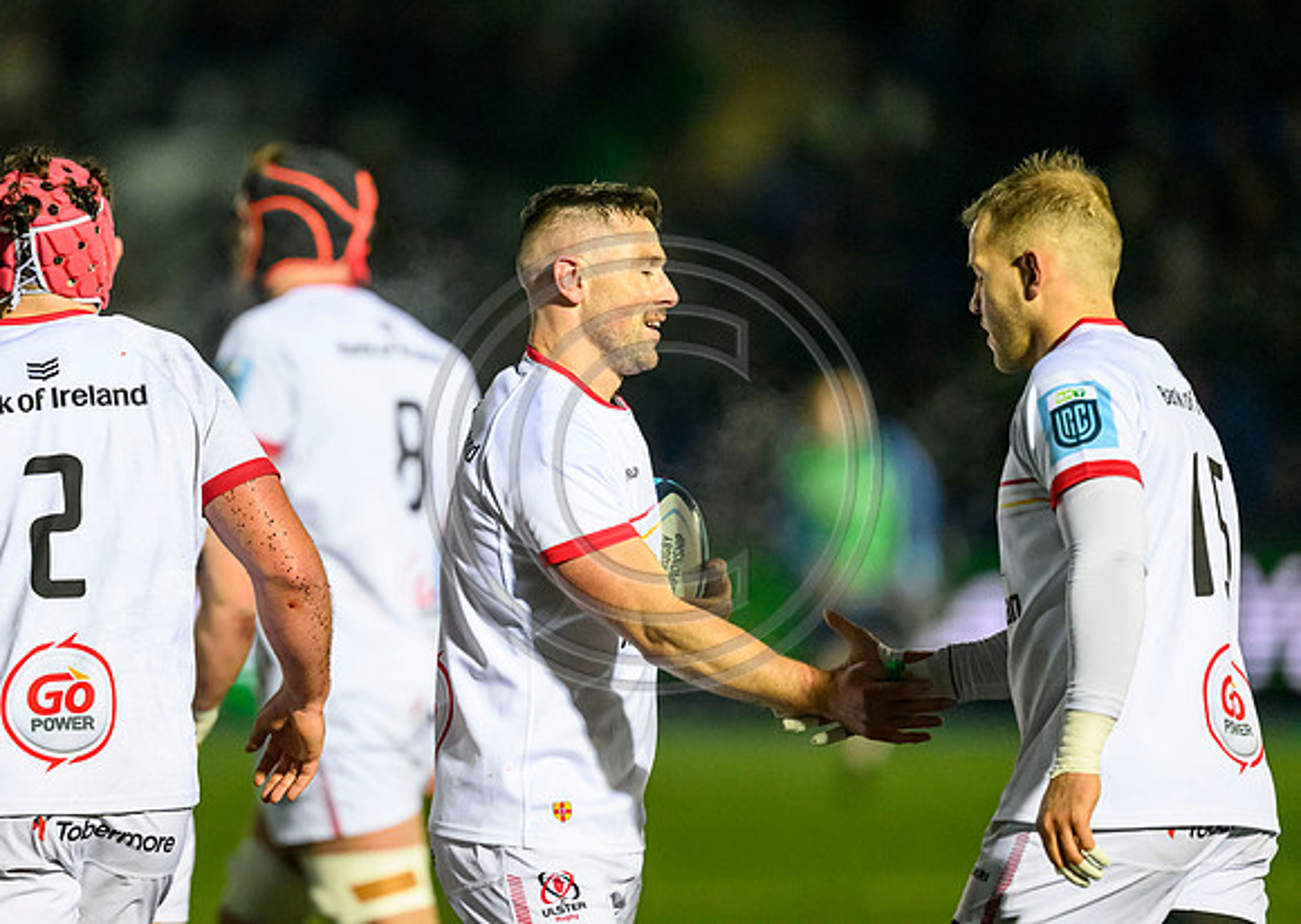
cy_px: 404
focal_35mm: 471
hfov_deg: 4.3
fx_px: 17357
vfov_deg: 3.0
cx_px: 520
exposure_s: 1/2000
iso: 8000
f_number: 3.2
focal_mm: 400
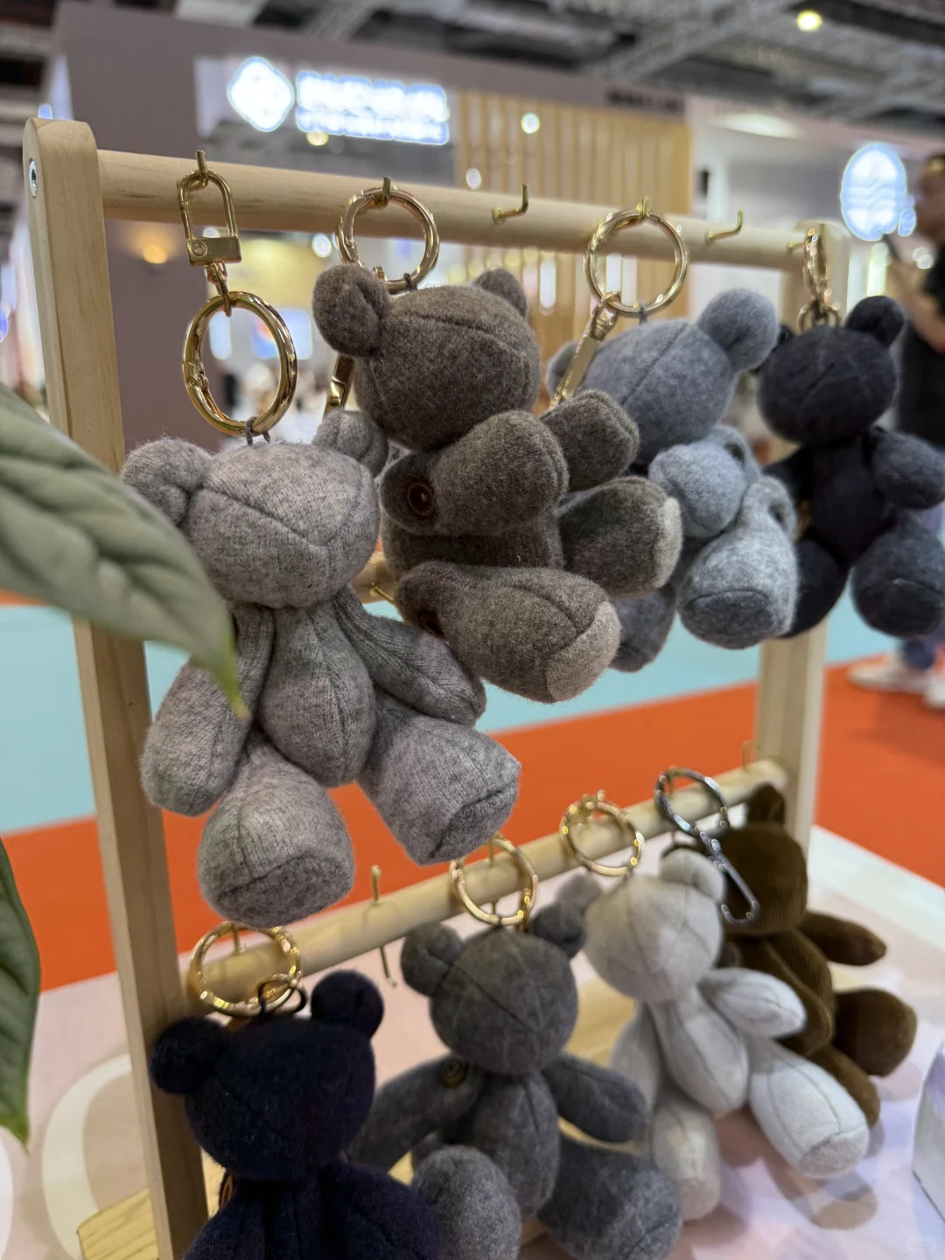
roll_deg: +0.7
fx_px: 874
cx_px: 472
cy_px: 630
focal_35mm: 24
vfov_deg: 71.6
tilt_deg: -14.7
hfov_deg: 56.8
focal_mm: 6.76
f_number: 1.78
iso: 100
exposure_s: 1/100
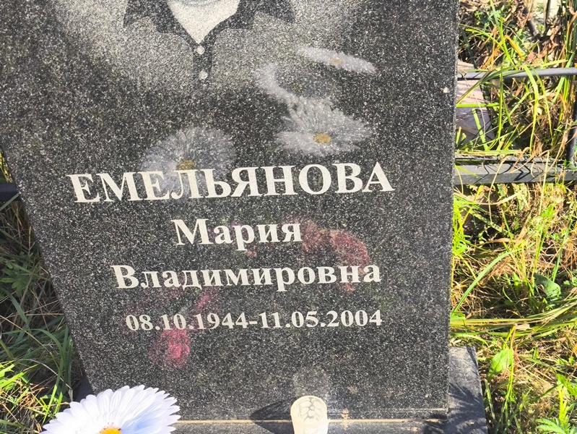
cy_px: 217
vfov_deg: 29.1
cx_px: 288
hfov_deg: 38.2
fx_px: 834
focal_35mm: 50
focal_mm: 4.71
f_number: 1.7
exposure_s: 1/432
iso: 50
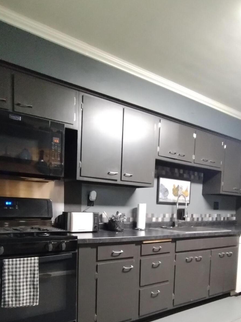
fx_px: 251
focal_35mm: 27
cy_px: 227
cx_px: 120
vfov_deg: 62.8
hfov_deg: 51.4
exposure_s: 1/30
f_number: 2.2
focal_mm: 1.66
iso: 1306
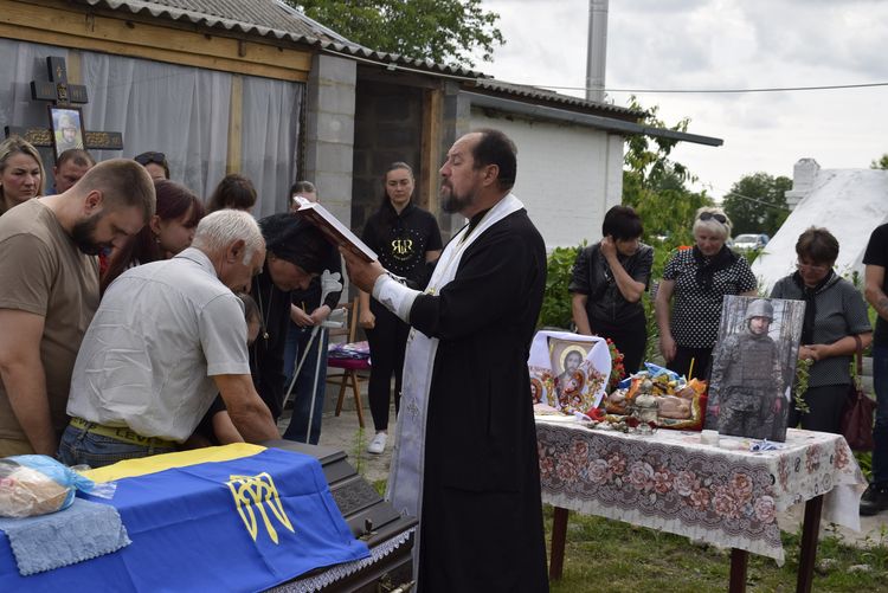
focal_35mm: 54
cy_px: 296
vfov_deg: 25.1
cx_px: 444
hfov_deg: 36.9
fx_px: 1333
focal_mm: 36
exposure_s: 1/200
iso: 100
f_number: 9
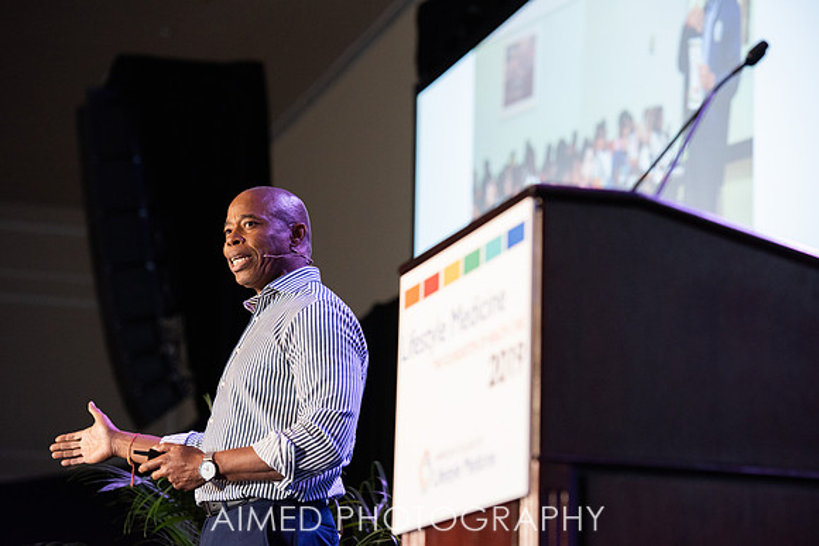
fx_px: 2776
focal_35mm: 122
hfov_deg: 16.8
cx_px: 410
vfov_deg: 11.2
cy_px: 273
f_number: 4.5
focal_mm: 122
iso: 1250
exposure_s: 1/200
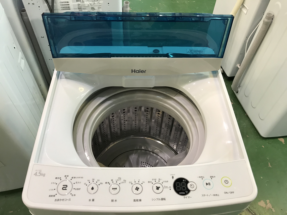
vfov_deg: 49.7
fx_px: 232
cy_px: 108
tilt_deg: -51.7
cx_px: 144
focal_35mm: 28
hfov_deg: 63.4
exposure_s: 1/33
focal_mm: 3.99
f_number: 1.8
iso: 32
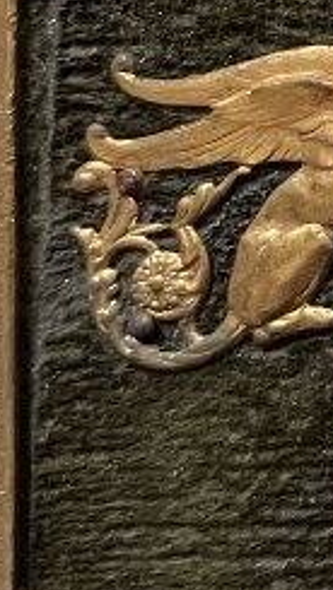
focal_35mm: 139
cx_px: 1199
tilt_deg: -85.1
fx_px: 2180
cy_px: -101
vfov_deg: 15.0
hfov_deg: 7.1
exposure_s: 1/60
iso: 160
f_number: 1.6
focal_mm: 4.2
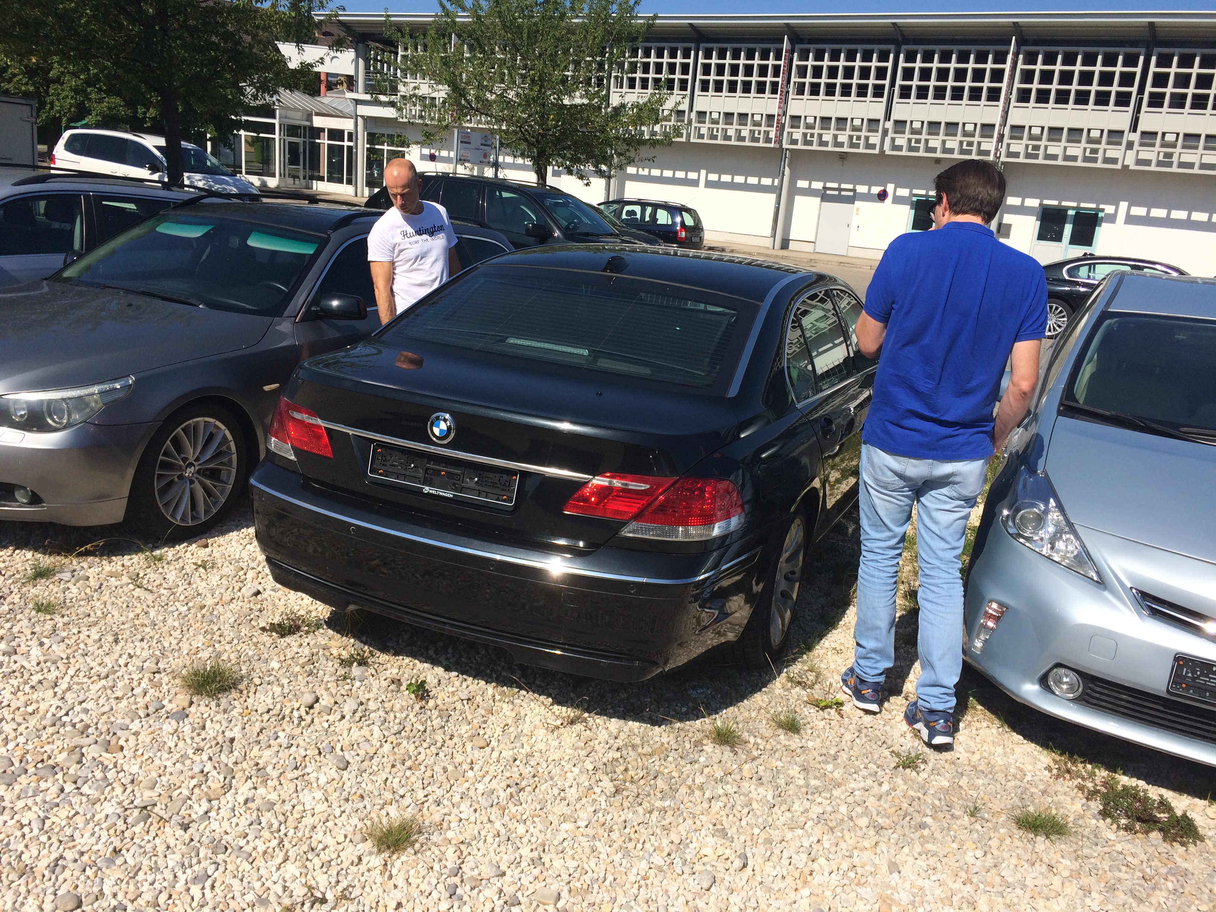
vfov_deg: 48.2
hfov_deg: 61.7
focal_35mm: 29
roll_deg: -5.0
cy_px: 456
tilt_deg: -15.8
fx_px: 1019
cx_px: 608
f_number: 2.2
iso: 32
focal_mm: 4.15
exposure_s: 1/2933
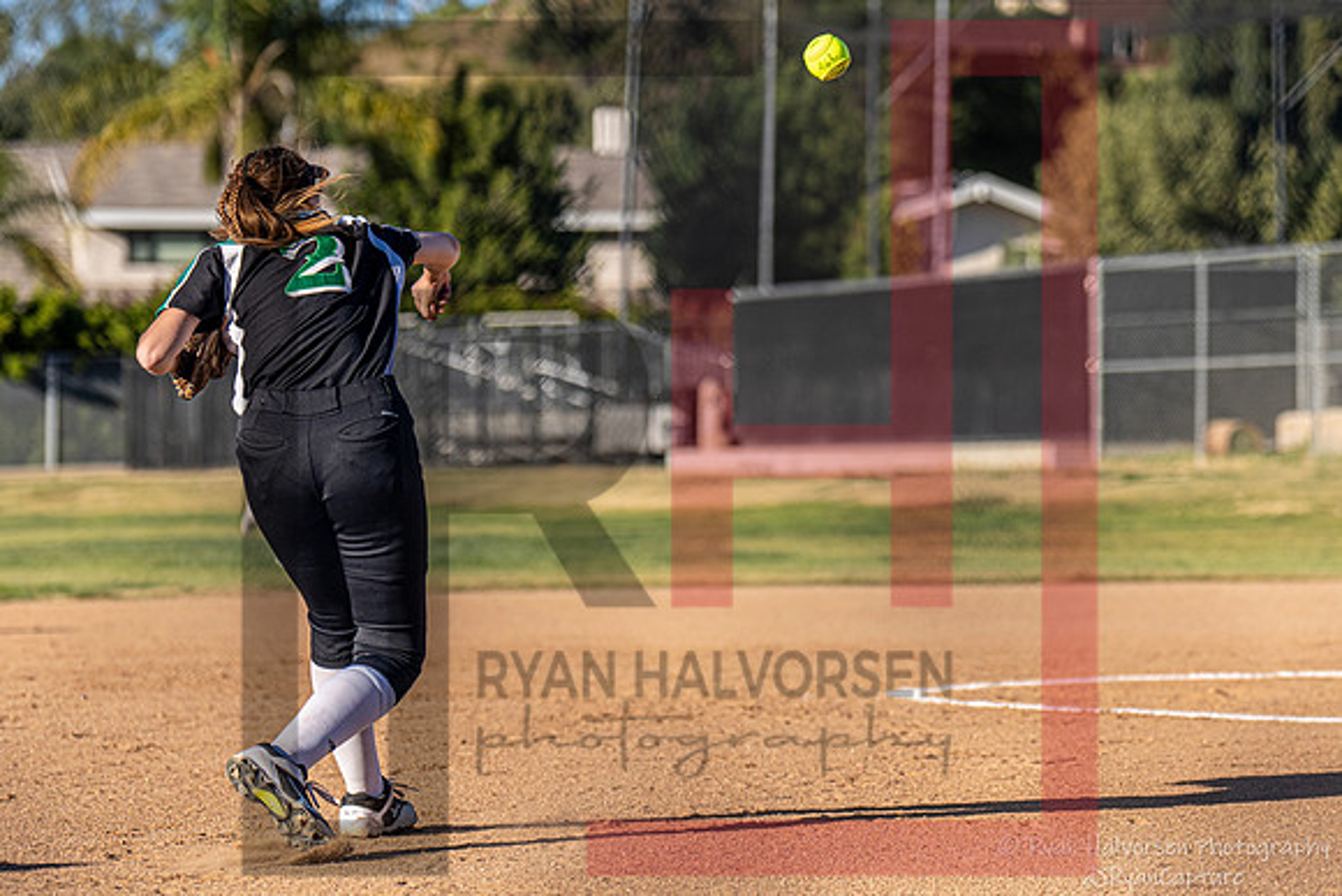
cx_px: 647
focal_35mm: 158
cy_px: 337
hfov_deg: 13.0
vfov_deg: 8.7
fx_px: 5883
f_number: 2.8
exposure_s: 1/2500
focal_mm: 101
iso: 160
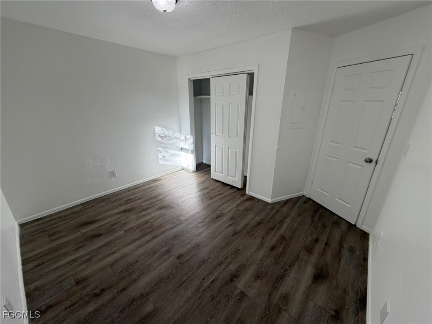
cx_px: 216
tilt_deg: -18.9
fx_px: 175
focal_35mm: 14
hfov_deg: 102.1
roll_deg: -0.5
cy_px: 162
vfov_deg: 85.7
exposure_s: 1/120
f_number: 2.2
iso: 125
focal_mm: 2.22
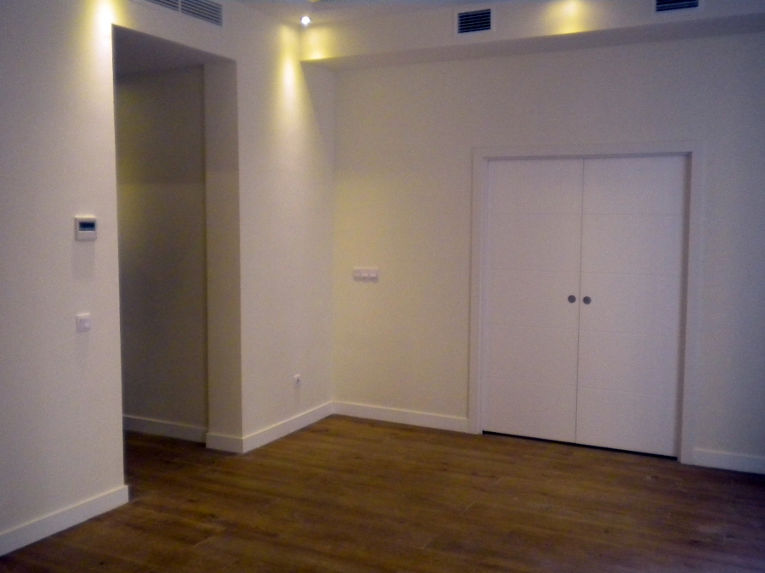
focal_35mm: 35
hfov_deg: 52.6
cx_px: 382
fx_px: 773
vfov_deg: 40.7
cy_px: 286
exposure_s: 1/68
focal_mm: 6.3
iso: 400
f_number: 3.1
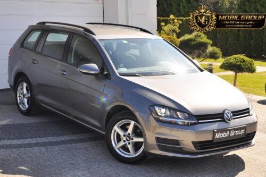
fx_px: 465
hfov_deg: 31.9
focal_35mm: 63
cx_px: 133
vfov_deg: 21.6
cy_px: 88
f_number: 10
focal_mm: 42
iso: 250
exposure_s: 1/400
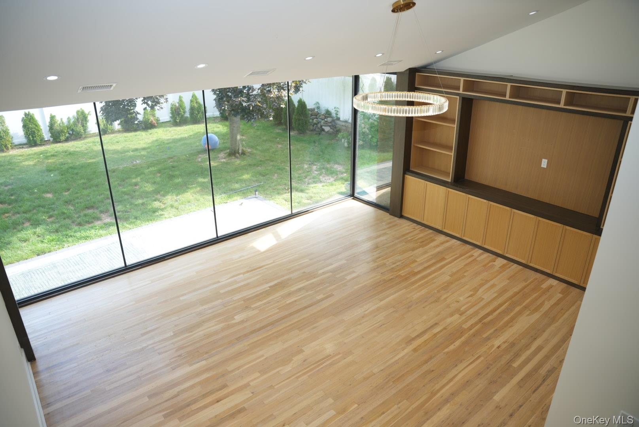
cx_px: 320
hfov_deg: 73.7
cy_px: 214
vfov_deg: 53.2
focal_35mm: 24
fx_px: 426
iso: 250
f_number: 2.8
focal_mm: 24
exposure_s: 1/250
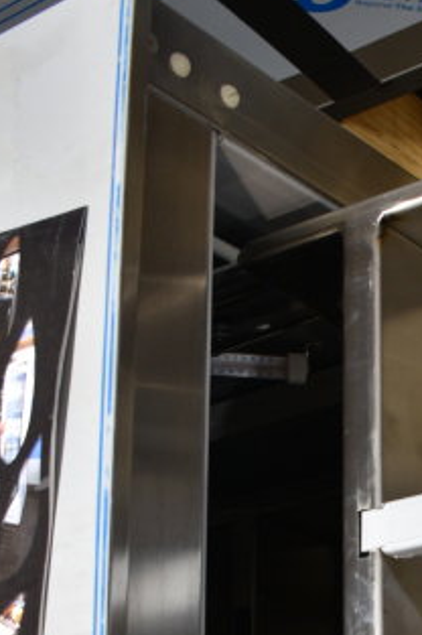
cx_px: 613
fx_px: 1392
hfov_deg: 16.0
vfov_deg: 24.0
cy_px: 701
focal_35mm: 79
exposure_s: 1/30
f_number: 3.5
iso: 200
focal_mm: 18
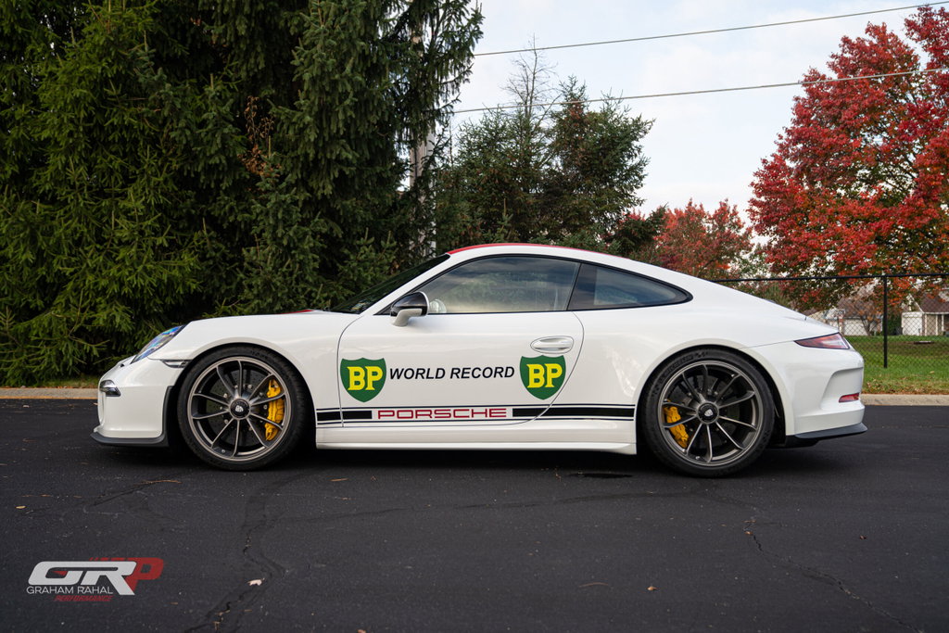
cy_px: 316
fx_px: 896
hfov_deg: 55.8
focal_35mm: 34
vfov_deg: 38.9
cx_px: 474
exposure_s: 1/160
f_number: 4
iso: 100
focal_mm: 34
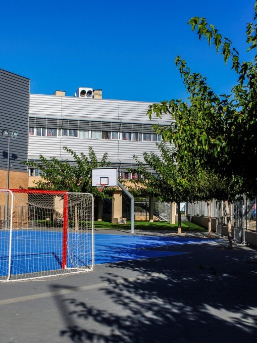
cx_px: 118
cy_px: 173
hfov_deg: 24.0
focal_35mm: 61
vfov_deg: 31.7
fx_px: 604
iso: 125
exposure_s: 1/250
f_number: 10
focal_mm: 28
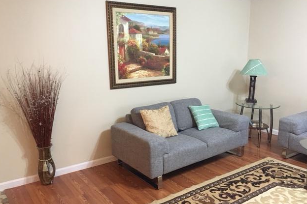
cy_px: 104
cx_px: 151
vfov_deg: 42.3
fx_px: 264
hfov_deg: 60.3
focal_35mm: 31
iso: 250
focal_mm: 4.15
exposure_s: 1/30
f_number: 2.2
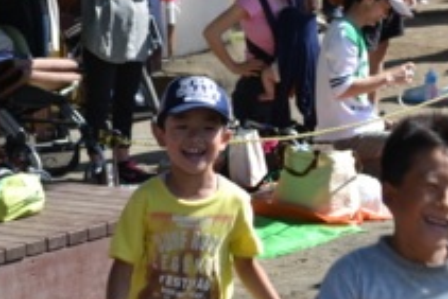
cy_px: 236
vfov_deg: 7.8
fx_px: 2192
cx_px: 397
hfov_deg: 11.6
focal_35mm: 176
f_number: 7.1
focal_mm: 62
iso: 100
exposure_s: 1/200
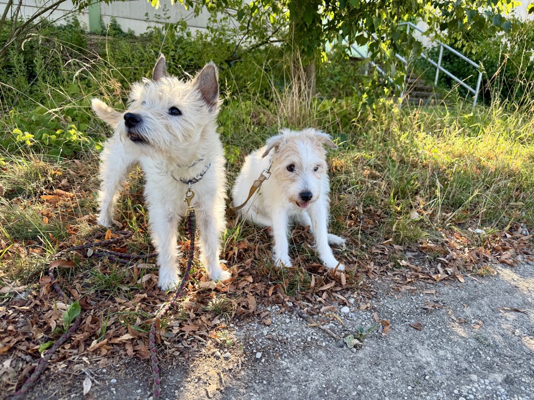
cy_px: 200
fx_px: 370
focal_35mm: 24
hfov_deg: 71.6
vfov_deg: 56.8
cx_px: 267
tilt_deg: -17.0
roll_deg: -3.1
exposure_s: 1/397
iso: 80
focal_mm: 6.76
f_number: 1.78
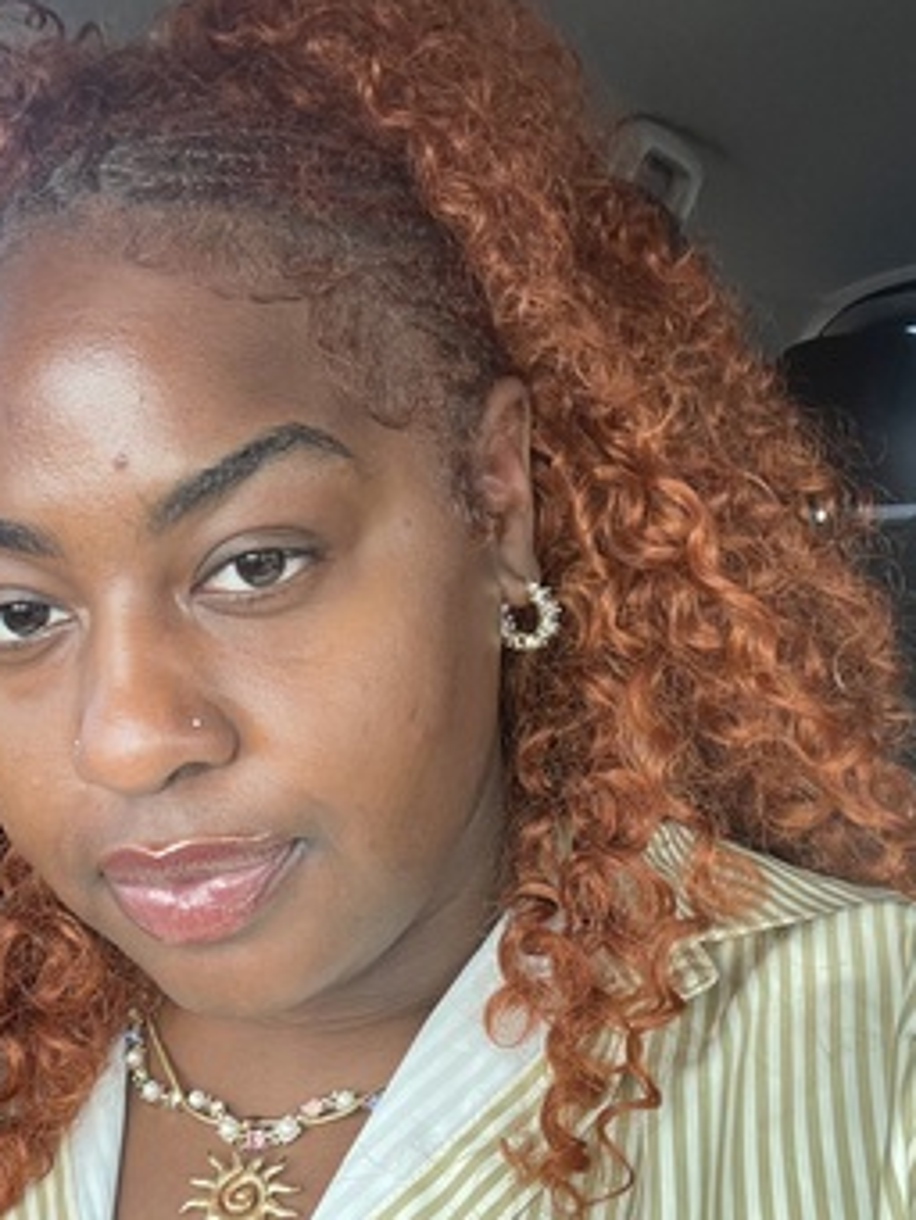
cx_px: 392
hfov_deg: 32.8
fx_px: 1551
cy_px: 458
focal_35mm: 44
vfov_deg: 42.6
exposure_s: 1/63
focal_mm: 2.71
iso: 80
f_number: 2.2
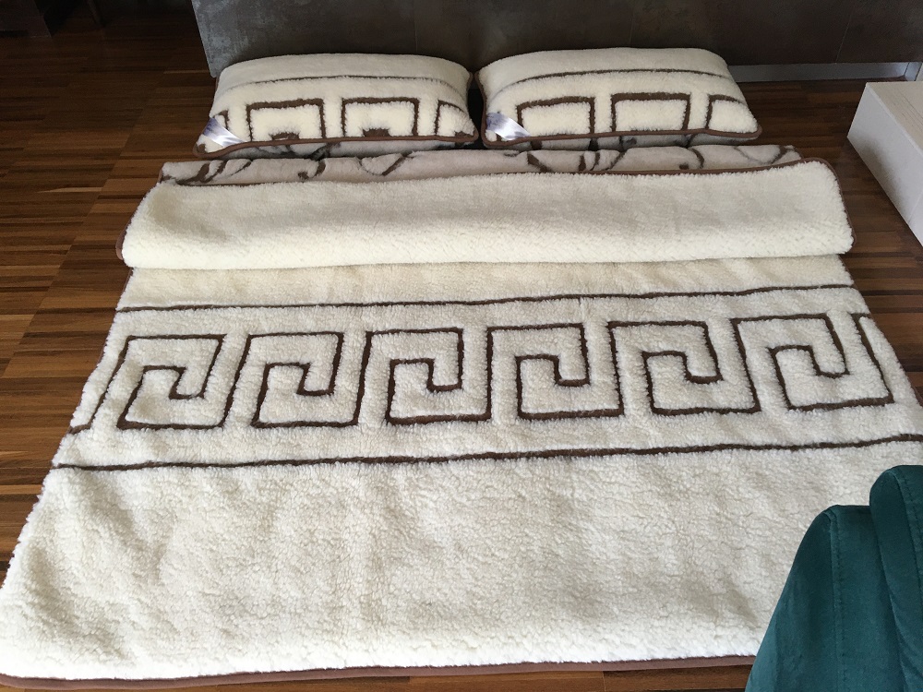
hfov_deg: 61.7
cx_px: 462
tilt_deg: -44.7
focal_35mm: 29
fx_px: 773
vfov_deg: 48.2
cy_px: 346
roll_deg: +0.6
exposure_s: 1/33
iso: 100
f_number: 2.2
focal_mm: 4.15
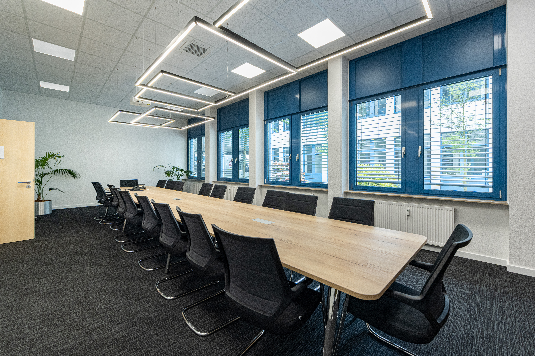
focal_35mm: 14
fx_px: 208
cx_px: 268
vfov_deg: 81.2
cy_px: 178
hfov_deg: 104.3
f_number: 13
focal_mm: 14
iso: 500
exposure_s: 1/13
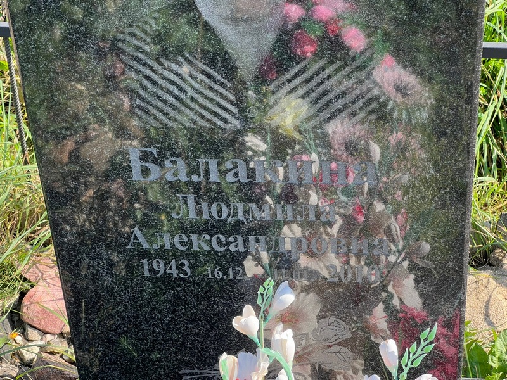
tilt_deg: -32.9
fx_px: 1128
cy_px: 190
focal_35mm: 77
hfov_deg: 25.3
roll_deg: +2.5
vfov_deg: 19.1
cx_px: 254
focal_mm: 9
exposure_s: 1/127
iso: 32
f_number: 2.8
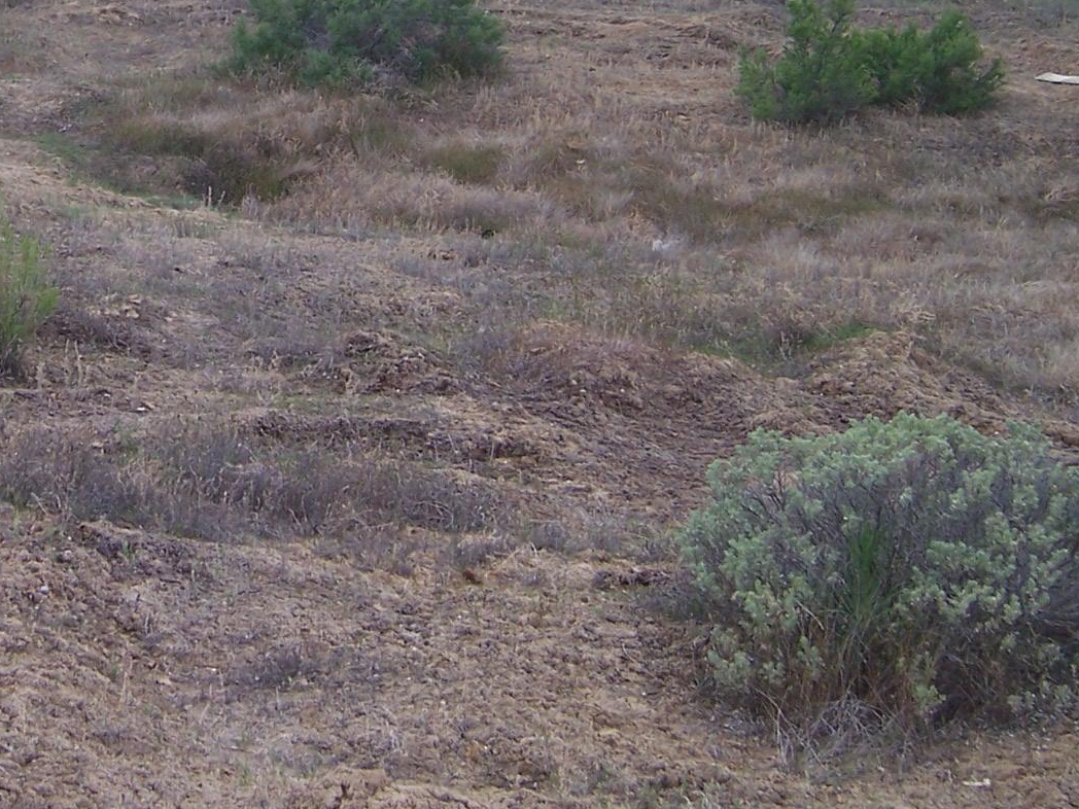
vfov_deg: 16.8
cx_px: 144
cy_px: 20
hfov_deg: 22.3
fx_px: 2681
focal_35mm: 86
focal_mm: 7.3
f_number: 3.3
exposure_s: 1/750
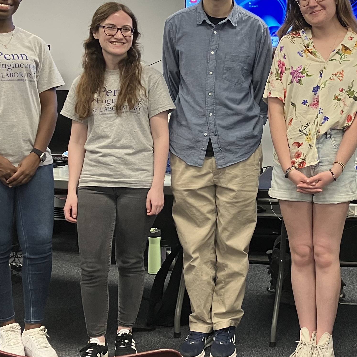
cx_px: 283
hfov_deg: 25.3
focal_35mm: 67
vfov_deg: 25.7
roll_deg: -1.8
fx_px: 782
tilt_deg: -6.3
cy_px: 161
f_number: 1.8
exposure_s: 1/60
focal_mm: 3.99
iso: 160
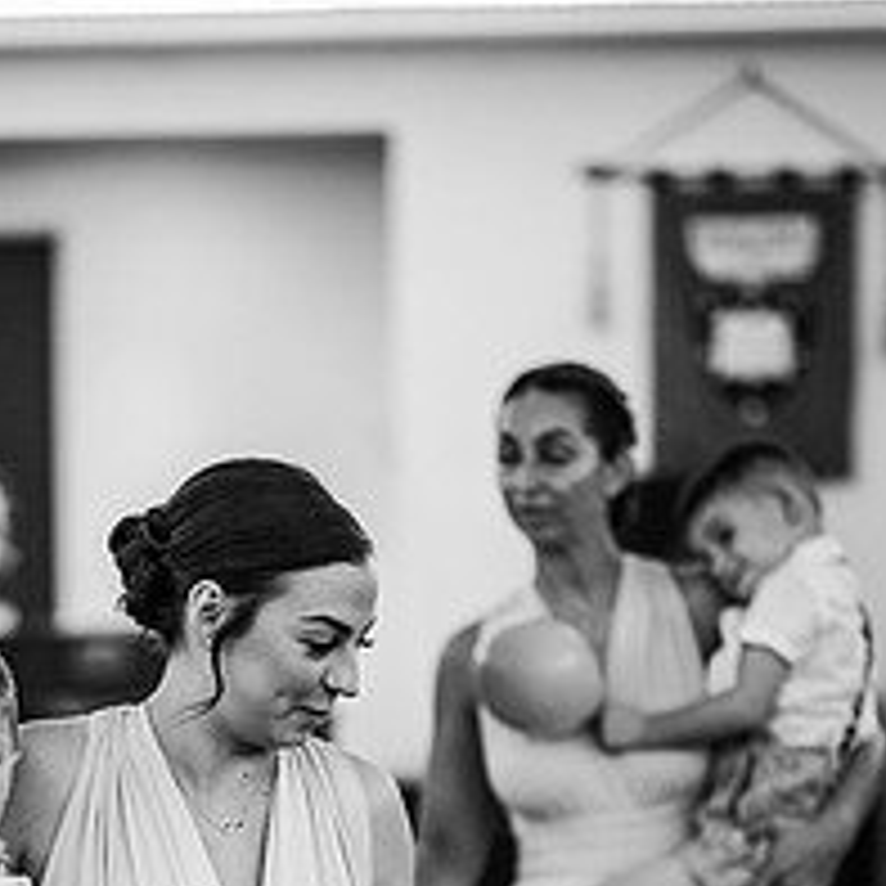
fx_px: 4778
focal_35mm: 165
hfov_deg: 10.6
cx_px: 259
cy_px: 886
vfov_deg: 10.5
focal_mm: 85
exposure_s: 1/200
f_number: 1.8
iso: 720
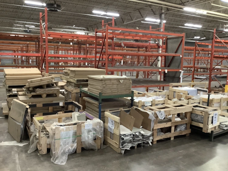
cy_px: 86
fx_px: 204
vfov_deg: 45.5
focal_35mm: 31
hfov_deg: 58.3
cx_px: 114
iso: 320
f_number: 2.4
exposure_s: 1/30
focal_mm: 3.3
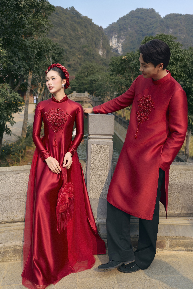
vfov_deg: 53.1
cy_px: 147
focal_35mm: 36
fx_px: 289
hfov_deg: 36.9
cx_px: 99
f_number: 4
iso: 200
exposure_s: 1/800
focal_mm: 35
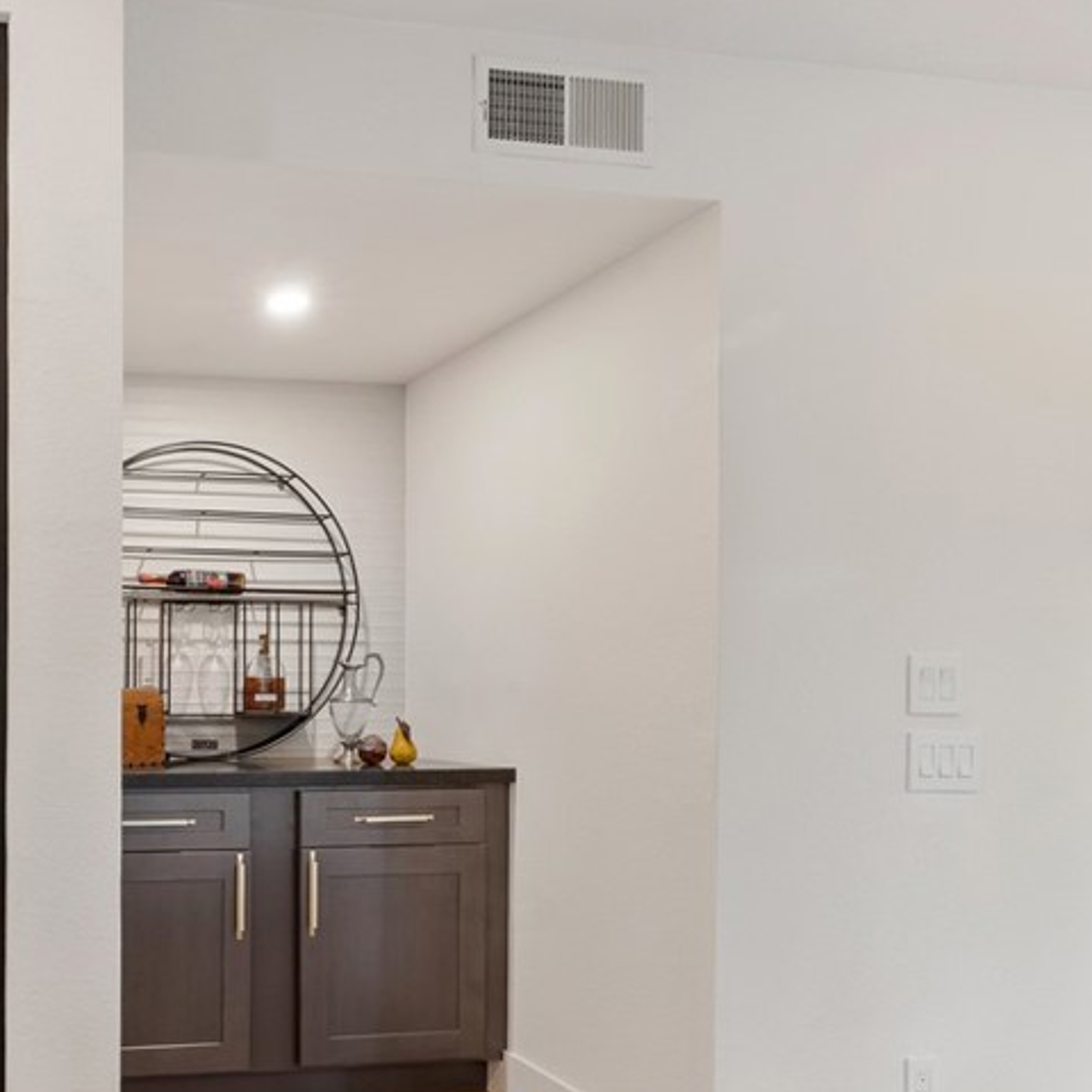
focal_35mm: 29
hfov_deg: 47.5
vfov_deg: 54.9
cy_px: 688
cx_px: 34
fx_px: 1035
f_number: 9
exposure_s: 1/3
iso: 320
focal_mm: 16
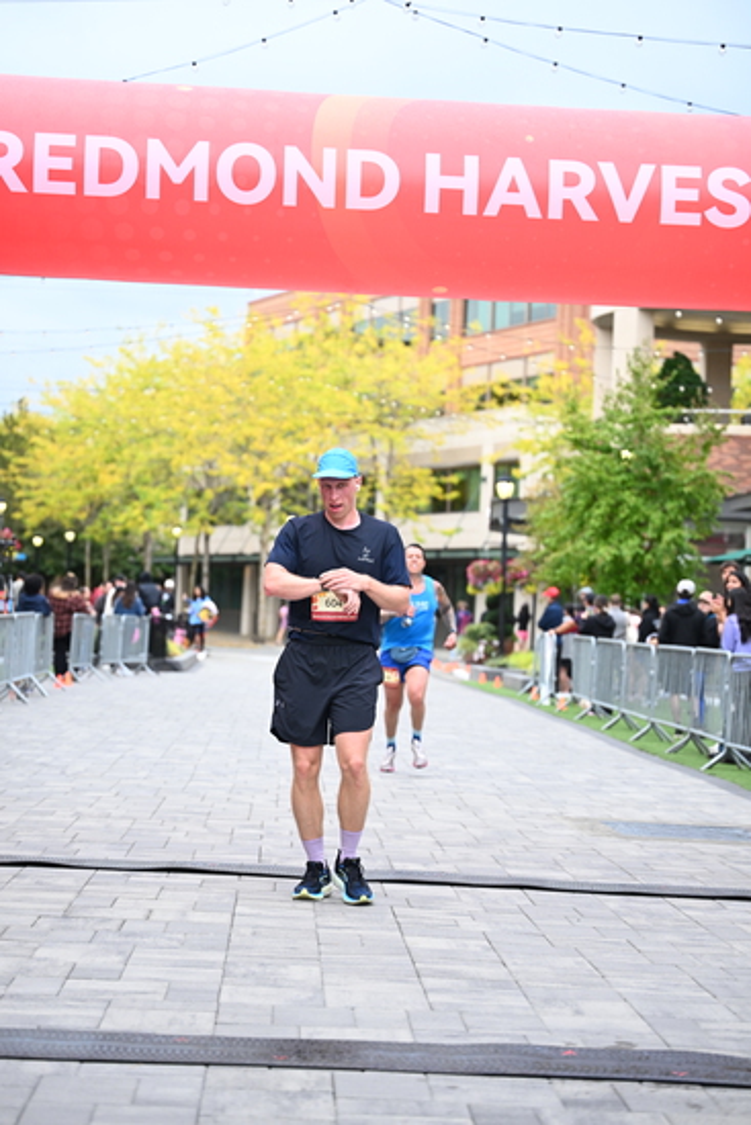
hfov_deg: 19.5
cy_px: 562
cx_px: 376
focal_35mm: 70
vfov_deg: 28.8
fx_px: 2189
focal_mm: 70
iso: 1000
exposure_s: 1/2000
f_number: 2.8
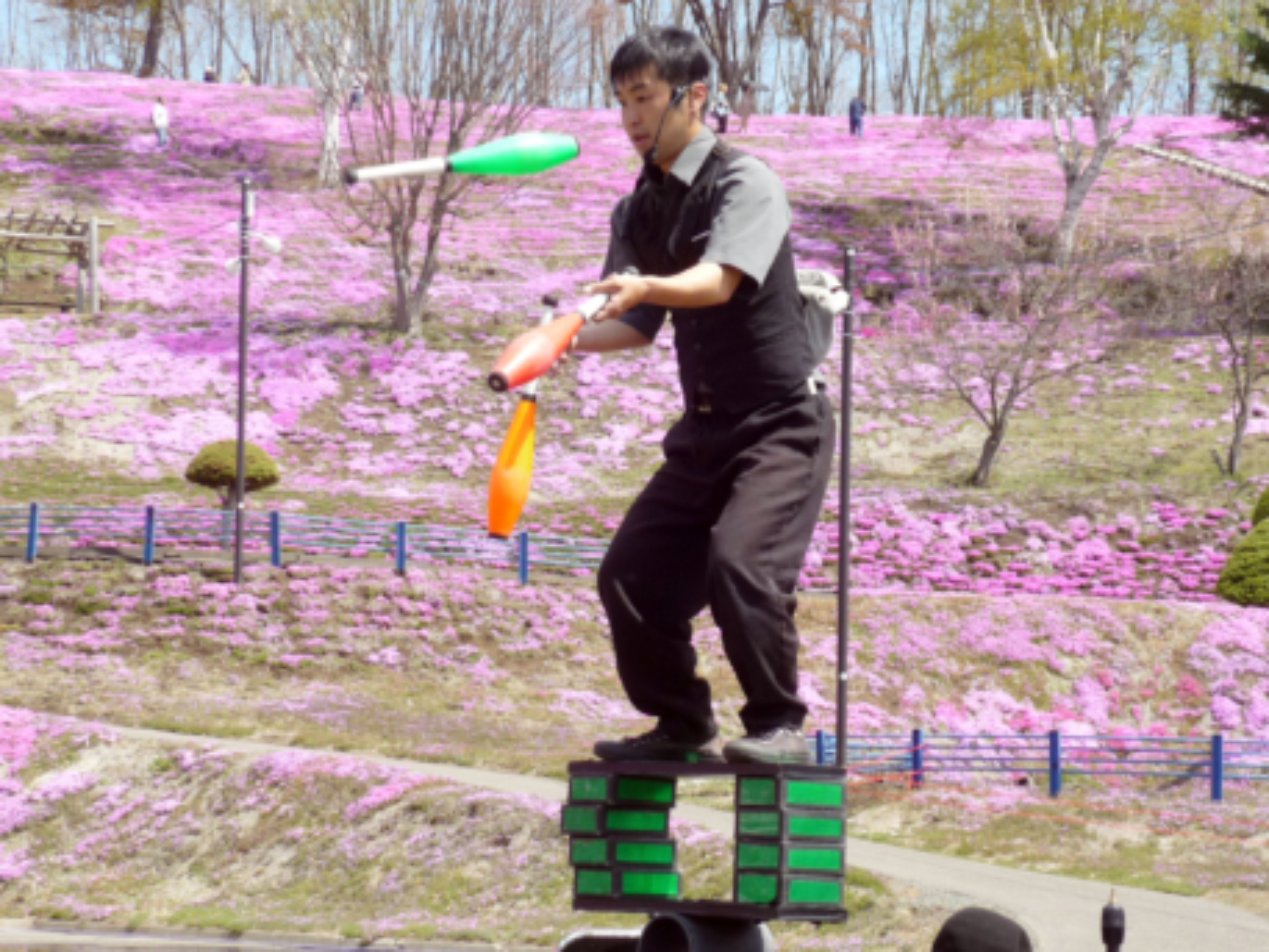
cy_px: 436
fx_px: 3227
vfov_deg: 16.8
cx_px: 664
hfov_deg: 22.2
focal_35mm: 88
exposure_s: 1/400
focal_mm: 11.1
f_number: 3.9
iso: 100
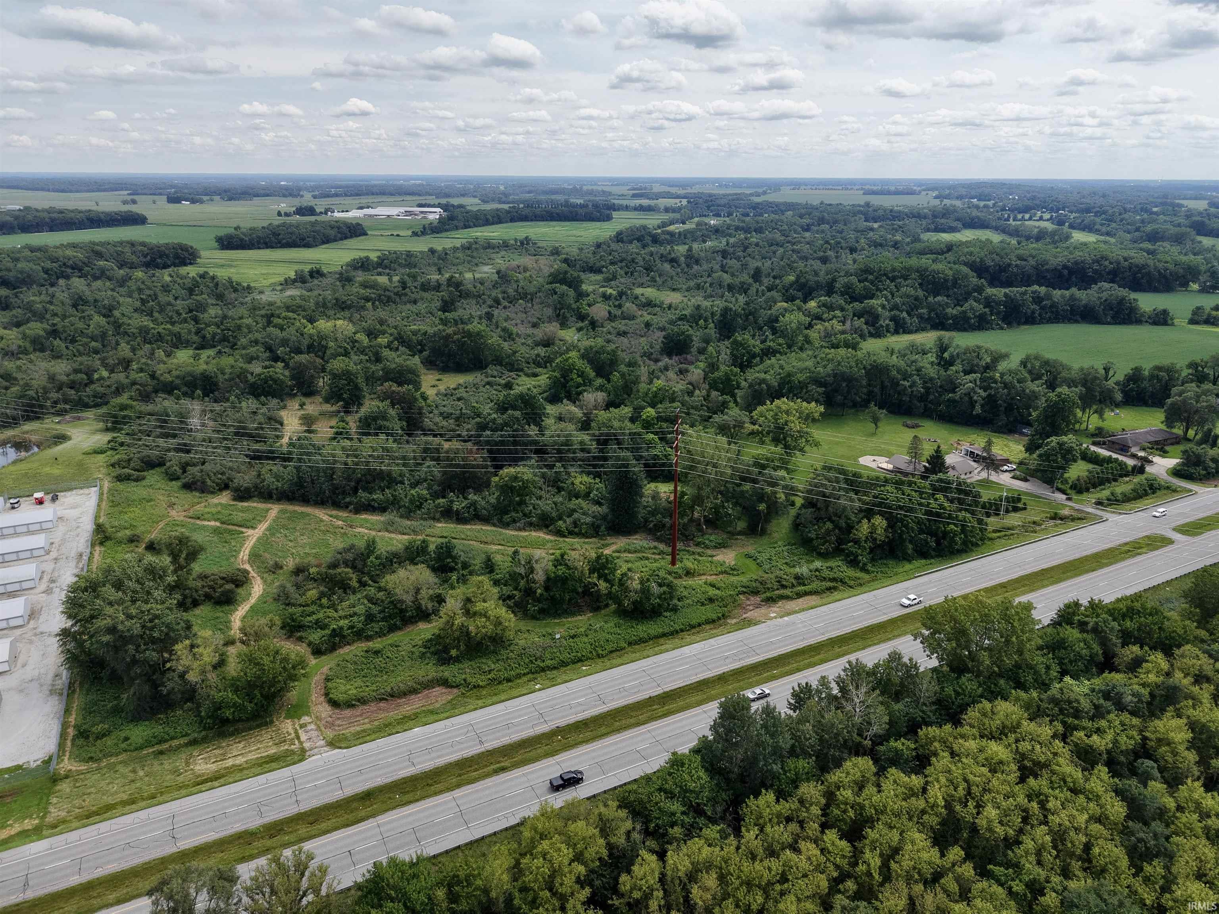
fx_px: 845
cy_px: 457
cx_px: 610
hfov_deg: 71.6
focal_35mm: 24
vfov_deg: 56.8
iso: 240
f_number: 1.8
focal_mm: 8.67
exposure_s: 1/4000
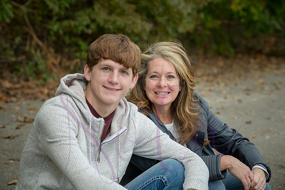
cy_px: 95
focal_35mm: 112
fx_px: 887
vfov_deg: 12.2
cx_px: 142
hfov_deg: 18.3
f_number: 6.3
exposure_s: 1/640
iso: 800
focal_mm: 112
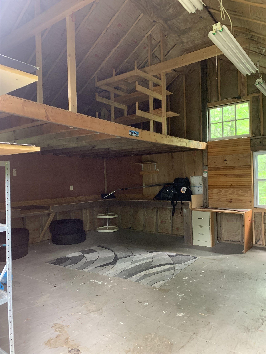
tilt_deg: +0.3
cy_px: 177
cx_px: 133
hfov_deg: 53.1
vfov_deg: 67.3
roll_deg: +1.2
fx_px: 266
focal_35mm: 26
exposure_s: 1/43
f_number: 1.8
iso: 400
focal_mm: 4.25
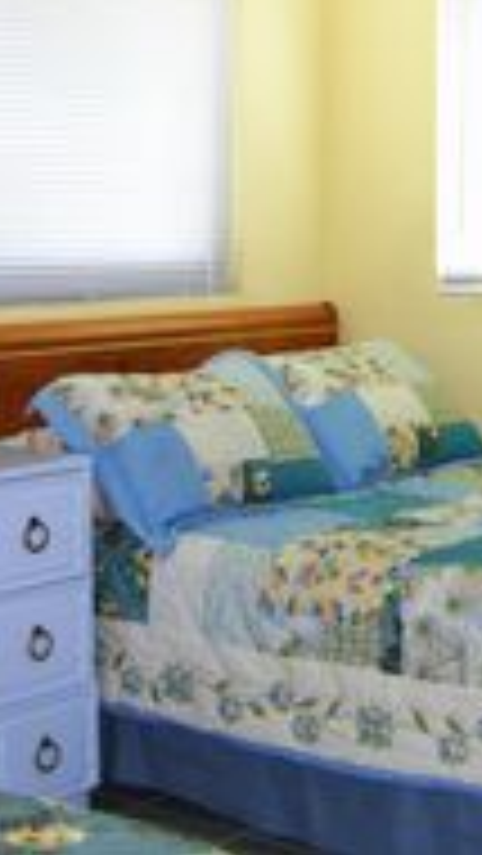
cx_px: 392
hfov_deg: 16.2
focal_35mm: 74
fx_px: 1680
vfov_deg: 28.3
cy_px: 238
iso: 100
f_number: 2.8
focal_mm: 8.9
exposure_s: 1/30
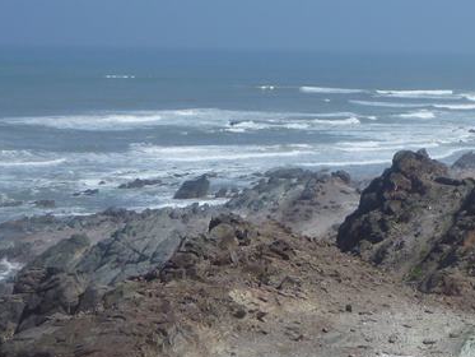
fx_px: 1922
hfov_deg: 14.0
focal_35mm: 140
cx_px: 360
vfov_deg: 10.6
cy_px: 98
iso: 80
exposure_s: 1/640
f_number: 4.7
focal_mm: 9.1
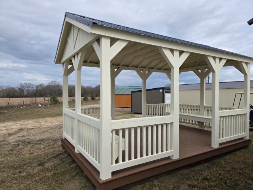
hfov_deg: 73.9
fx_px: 168
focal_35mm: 23
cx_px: 126
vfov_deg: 58.9
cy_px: 95
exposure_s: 1/6150
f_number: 1.7
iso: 80
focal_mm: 6.3
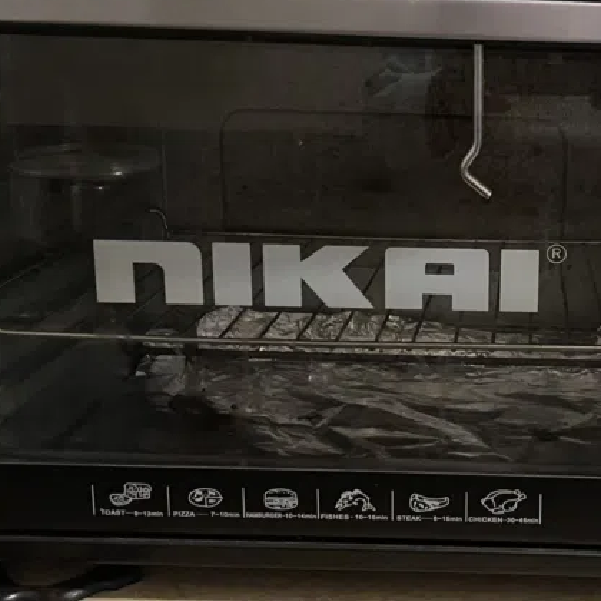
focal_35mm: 35
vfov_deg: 47.1
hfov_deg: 46.5
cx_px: 396
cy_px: 259
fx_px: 687
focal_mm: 4.2
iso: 1000
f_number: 1.6
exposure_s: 1/29
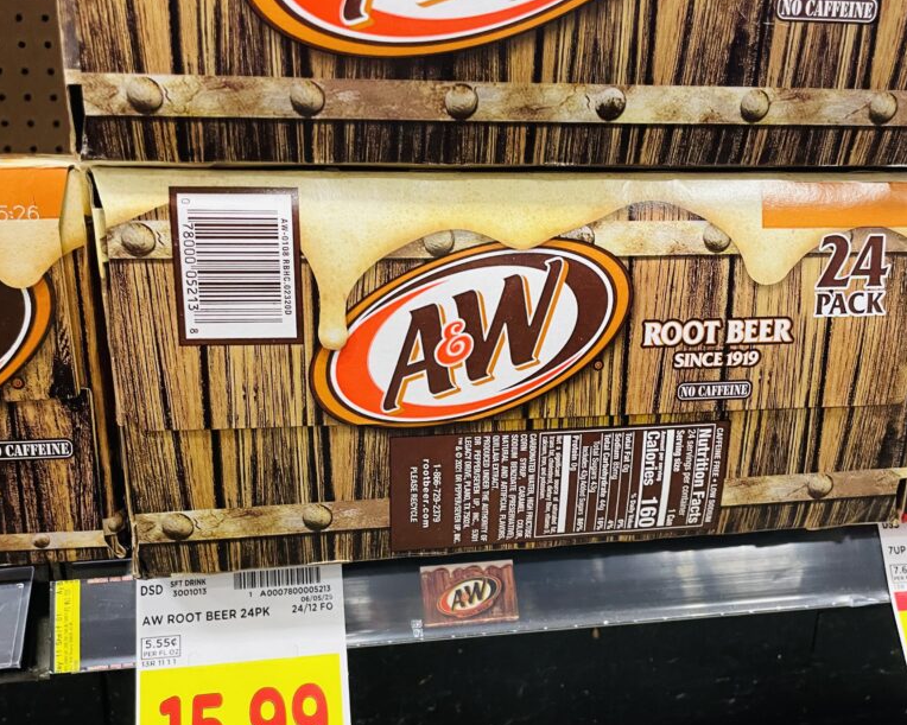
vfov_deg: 43.1
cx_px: 454
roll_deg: +0.8
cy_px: 447
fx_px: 913
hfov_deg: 52.9
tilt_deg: -16.6
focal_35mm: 34
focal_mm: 4.2
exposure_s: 1/60
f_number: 1.6
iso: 250
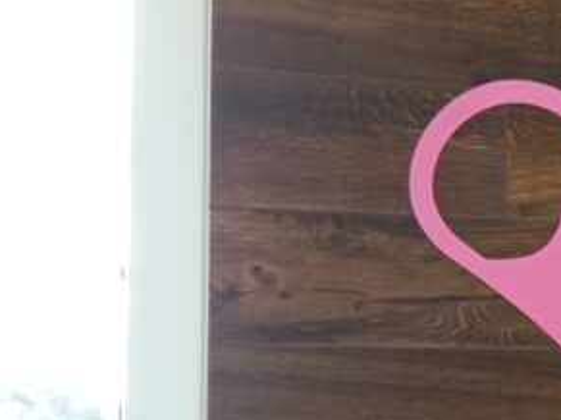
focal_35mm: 95
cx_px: 887
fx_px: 1539
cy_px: 430
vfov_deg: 15.2
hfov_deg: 18.0
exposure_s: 1/50
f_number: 2.2
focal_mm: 3.79
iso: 146
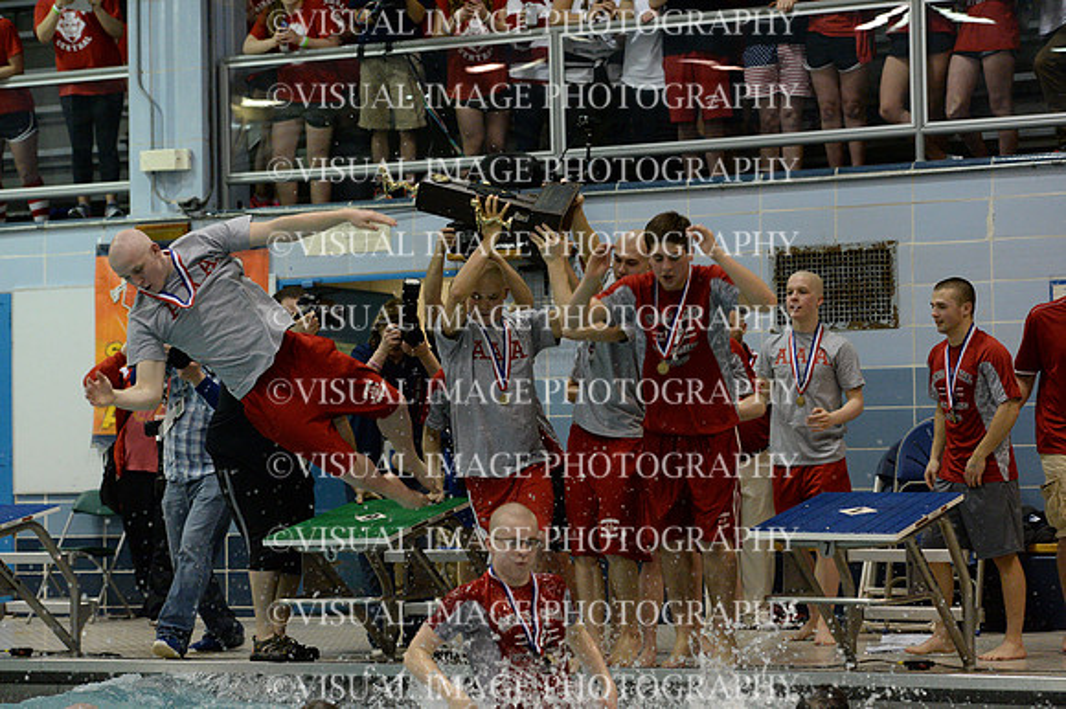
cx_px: 533
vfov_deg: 13.7
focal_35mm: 100
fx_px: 2959
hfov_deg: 20.4
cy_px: 354
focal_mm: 100
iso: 6400
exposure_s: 1/400
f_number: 3.5
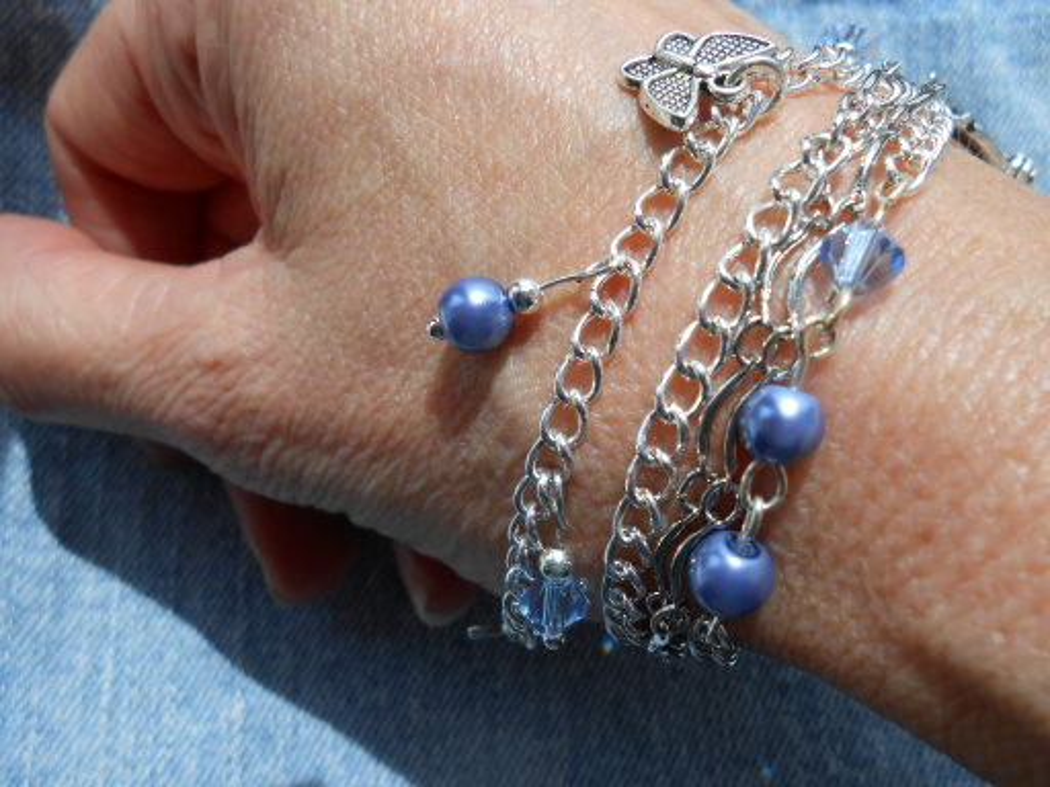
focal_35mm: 30
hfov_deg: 60.0
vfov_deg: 46.8
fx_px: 910
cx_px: 525
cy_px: 394
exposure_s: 1/500
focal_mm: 5.3
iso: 80
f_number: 3.8
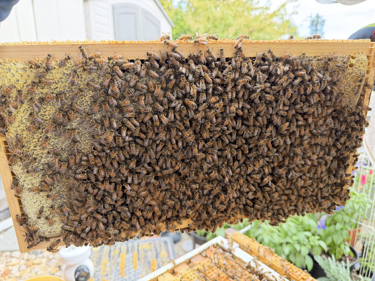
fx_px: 260
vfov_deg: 56.8
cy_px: 140
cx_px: 188
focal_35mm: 24
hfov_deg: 71.6
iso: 200
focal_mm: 6.76
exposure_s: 1/145
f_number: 1.78
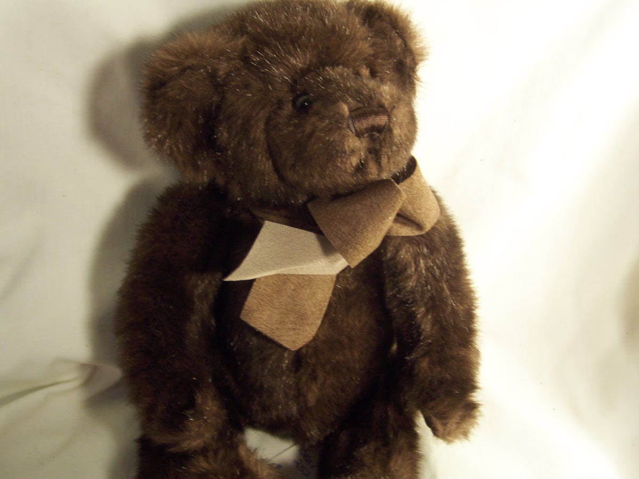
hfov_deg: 50.1
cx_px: 320
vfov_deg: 38.7
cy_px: 240
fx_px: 683
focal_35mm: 37
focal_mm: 5.6
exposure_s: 1/45
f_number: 2.8
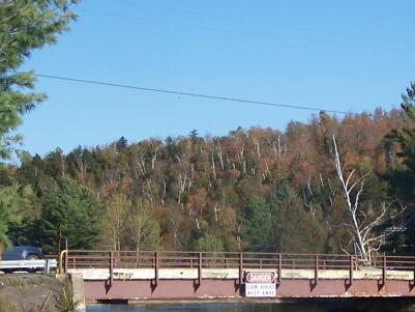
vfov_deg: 15.2
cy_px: 235
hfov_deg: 20.1
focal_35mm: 97
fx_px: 1163
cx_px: 315
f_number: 2.8
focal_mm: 6.3
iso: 80
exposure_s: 1/1000
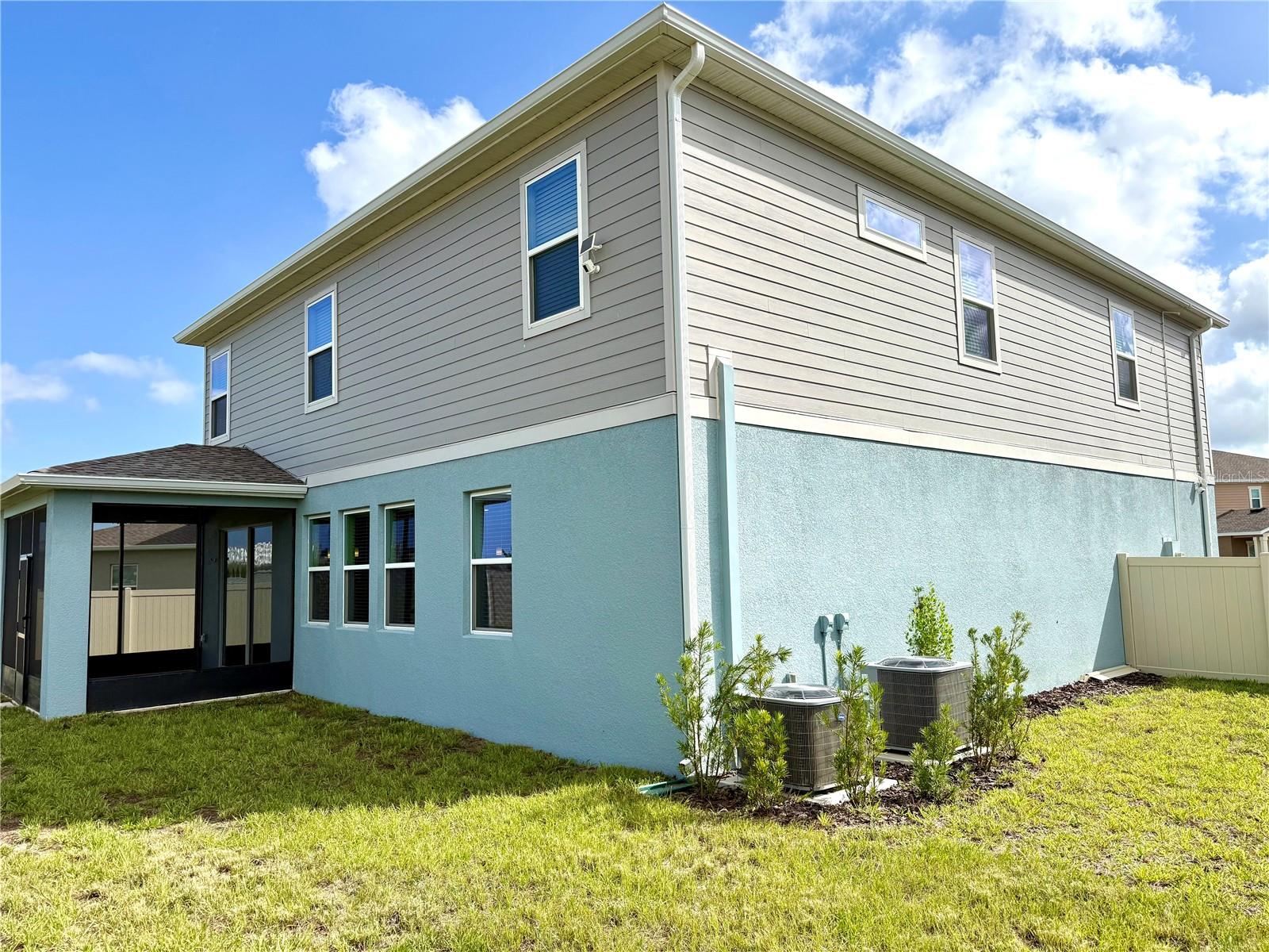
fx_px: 880
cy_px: 476
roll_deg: +2.4
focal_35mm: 24
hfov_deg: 71.6
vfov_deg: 56.8
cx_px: 634
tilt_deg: +6.8
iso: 80
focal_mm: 6.76
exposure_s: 1/5319
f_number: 1.78
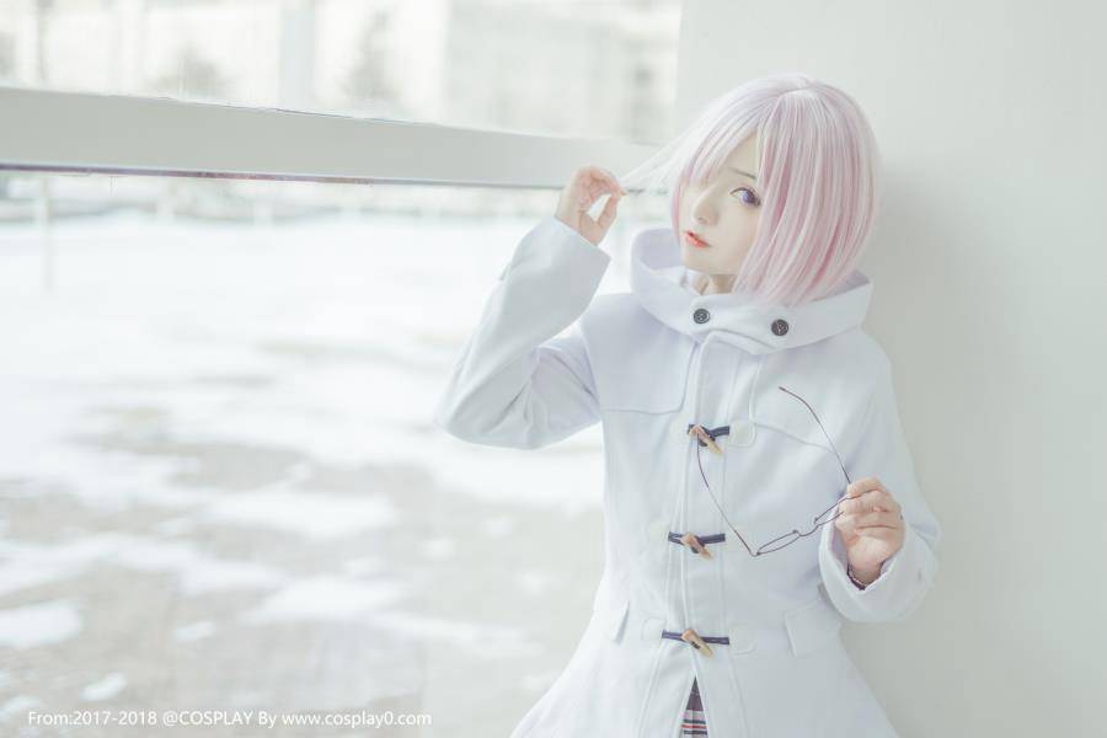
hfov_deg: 39.6
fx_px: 1537
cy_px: 369
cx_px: 554
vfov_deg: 27.0
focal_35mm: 50
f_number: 2
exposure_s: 1/500
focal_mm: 50
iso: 100
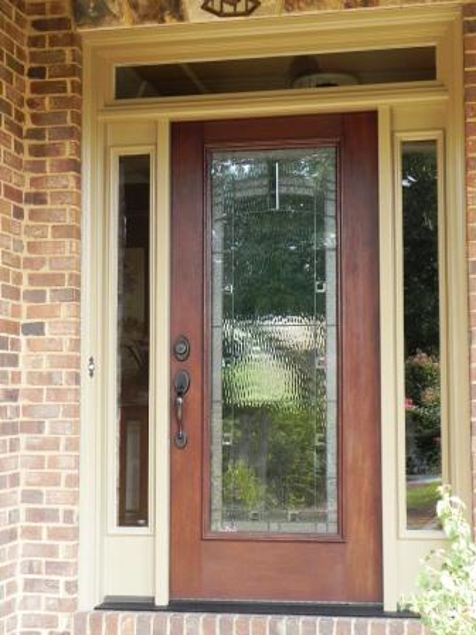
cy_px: 318
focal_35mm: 58
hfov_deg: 25.2
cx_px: 238
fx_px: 1063
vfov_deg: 33.2
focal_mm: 10.3
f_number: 4
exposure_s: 1/122
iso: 160
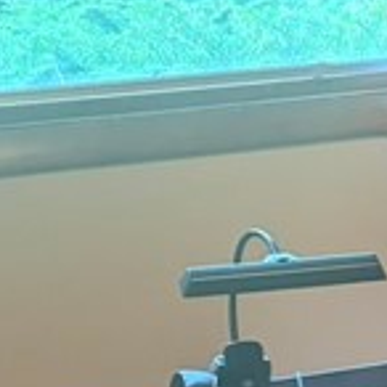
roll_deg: +1.8
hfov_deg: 9.4
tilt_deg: -11.6
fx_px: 2036
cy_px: 284
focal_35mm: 161
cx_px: 991
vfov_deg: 10.8
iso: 500
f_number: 1.6
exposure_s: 1/60
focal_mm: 5.96
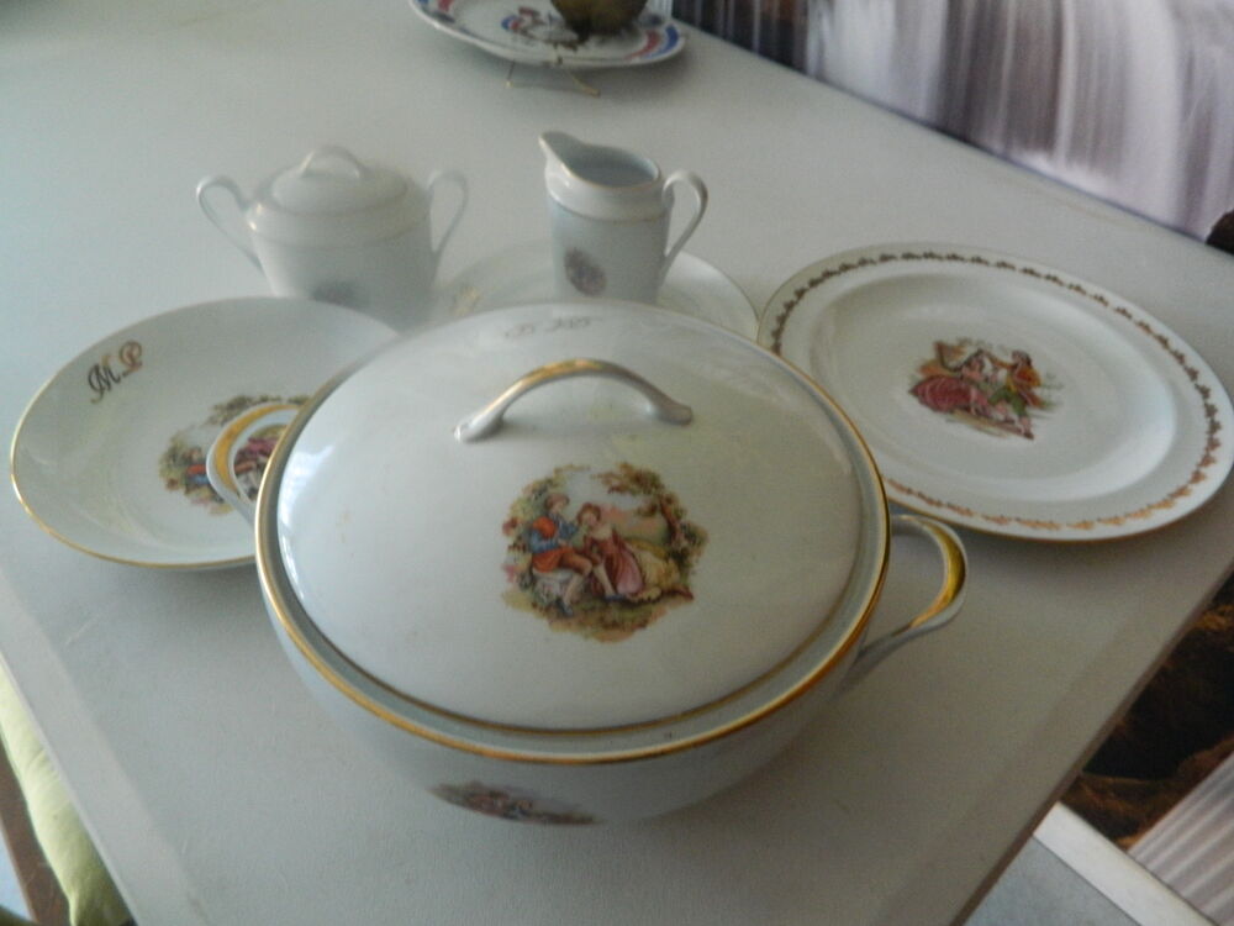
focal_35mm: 25
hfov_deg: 69.4
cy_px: 463
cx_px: 617
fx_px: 891
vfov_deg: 54.9
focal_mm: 4.5
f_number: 3.1
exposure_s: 1/30
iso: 400
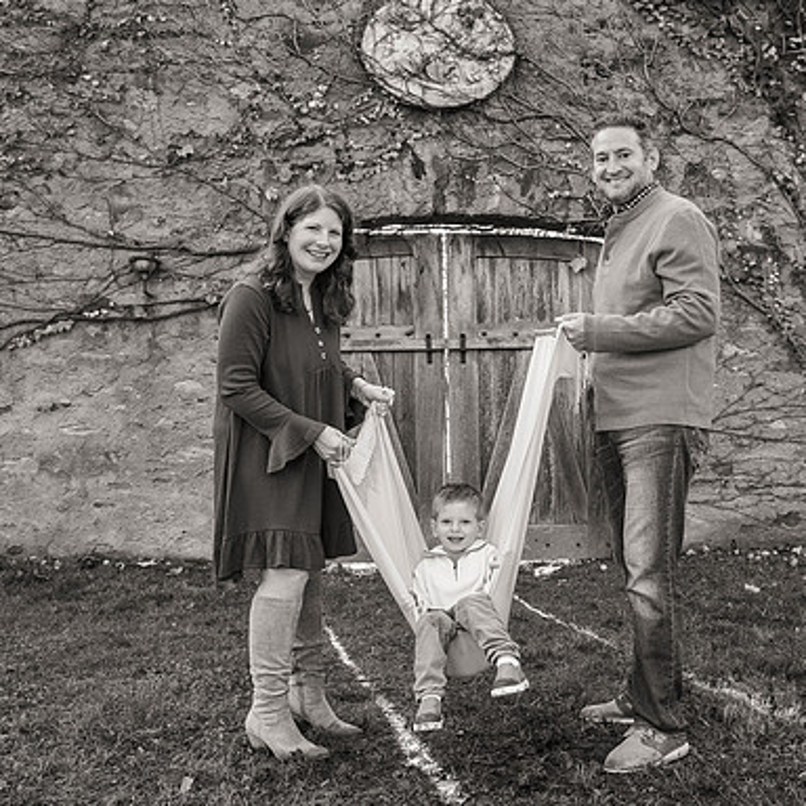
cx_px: 447
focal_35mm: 39
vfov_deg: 42.8
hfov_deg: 42.8
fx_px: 1027
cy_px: 408
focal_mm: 29
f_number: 5.6
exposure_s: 1/400
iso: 1000
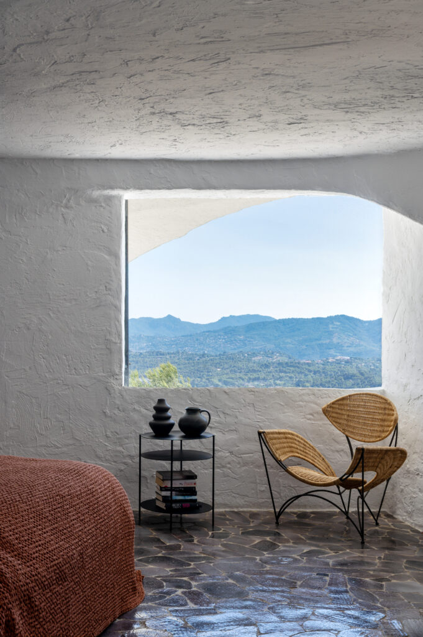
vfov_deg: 39.6
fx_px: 883
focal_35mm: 50
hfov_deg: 26.9
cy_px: 318
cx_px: 212
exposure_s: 1/80
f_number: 16
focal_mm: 50
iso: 800
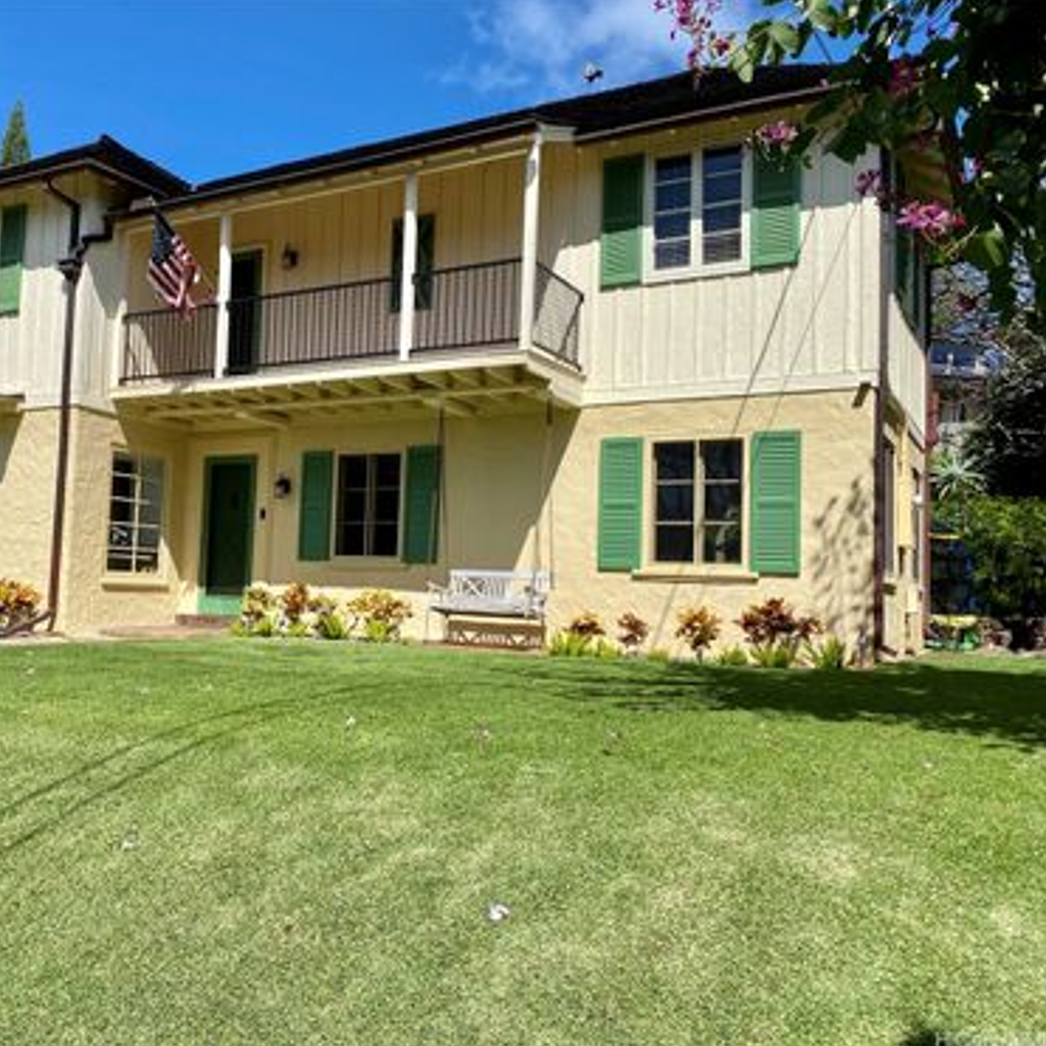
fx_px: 1060
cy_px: 520
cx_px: 361
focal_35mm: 31
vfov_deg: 52.5
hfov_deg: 51.7
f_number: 1.8
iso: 32
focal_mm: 4.25
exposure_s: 1/3861
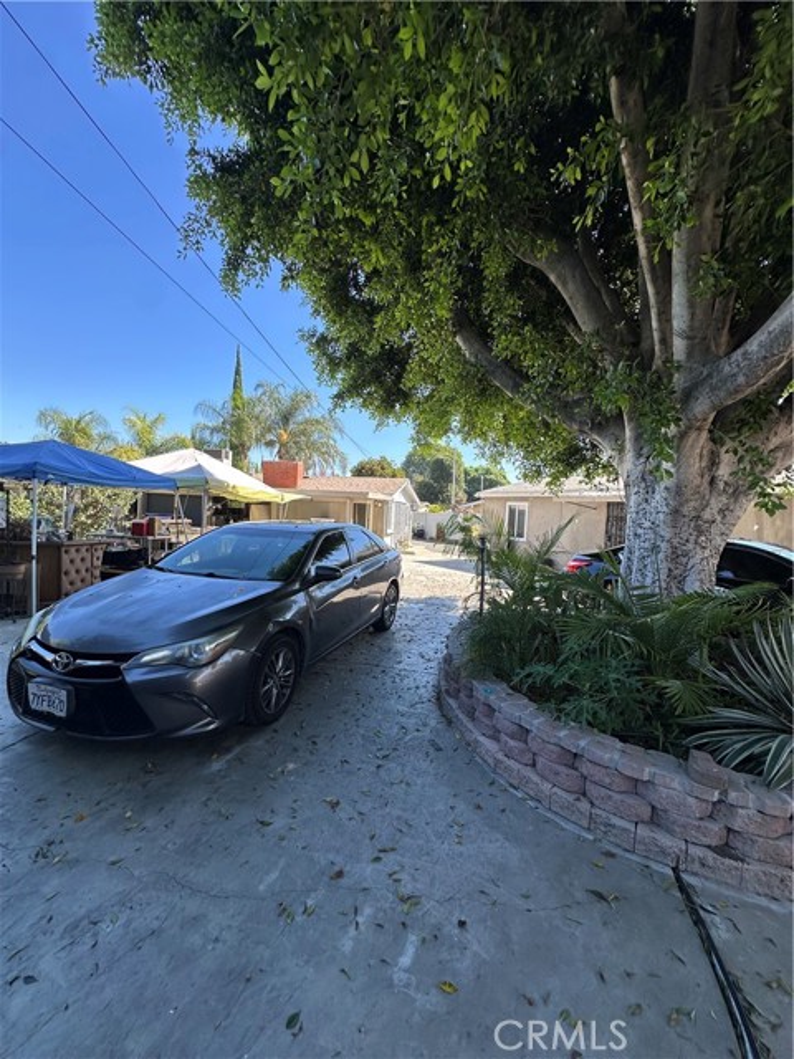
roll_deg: -3.7
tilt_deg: -1.4
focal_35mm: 14
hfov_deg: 85.7
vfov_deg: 102.1
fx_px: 428
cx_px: 397
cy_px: 530
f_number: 2.2
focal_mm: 2.22
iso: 40
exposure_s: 1/392
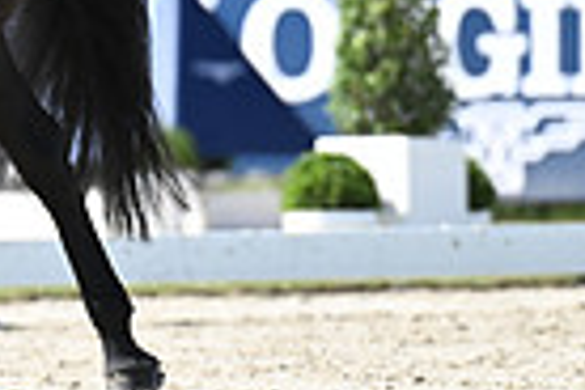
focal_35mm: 1686
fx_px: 27395
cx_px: -504
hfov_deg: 1.2
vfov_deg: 0.8
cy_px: -193
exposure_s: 1/1600
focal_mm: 400
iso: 720
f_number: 5
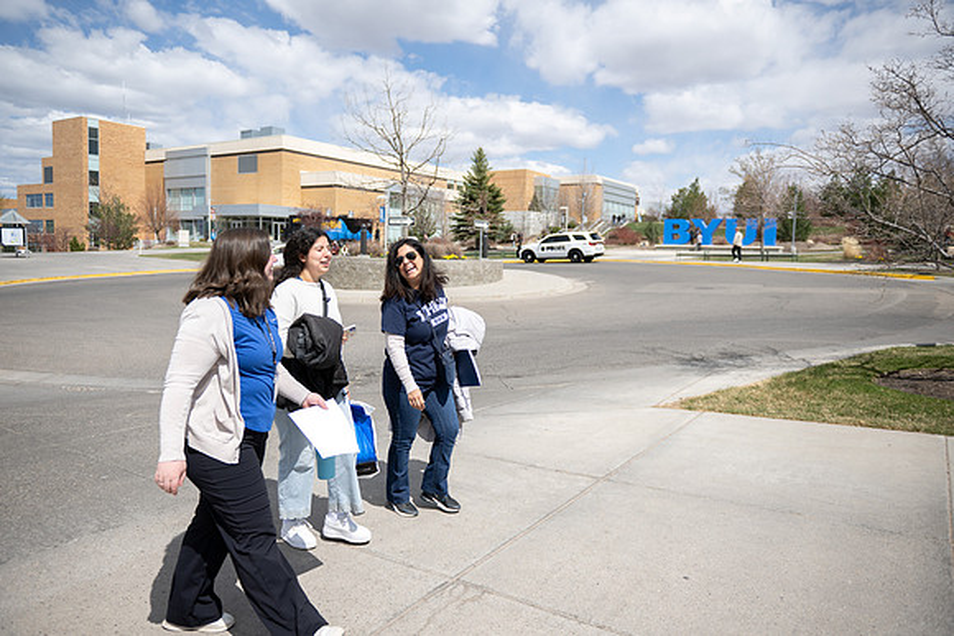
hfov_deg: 72.1
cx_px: 463
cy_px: 308
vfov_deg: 51.8
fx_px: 655
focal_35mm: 25
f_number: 2.8
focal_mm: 24
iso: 100
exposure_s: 1/2500
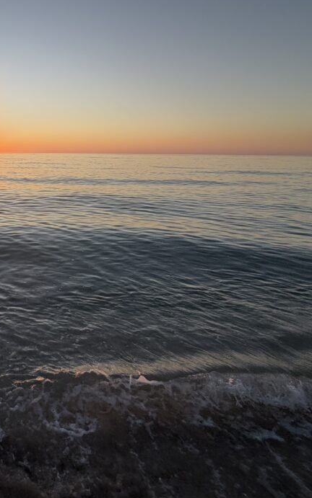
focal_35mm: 22
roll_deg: -0.2
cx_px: -23
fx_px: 299
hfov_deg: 43.8
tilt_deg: -13.9
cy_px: 228
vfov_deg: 79.5
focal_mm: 2.22
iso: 50
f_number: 2.2
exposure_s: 1/502
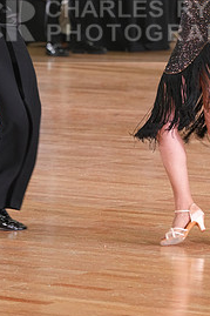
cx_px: 118
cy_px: 23
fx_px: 2549
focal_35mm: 291
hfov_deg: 4.7
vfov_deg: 7.1
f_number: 4.5
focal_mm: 135
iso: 2500
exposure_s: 1/200
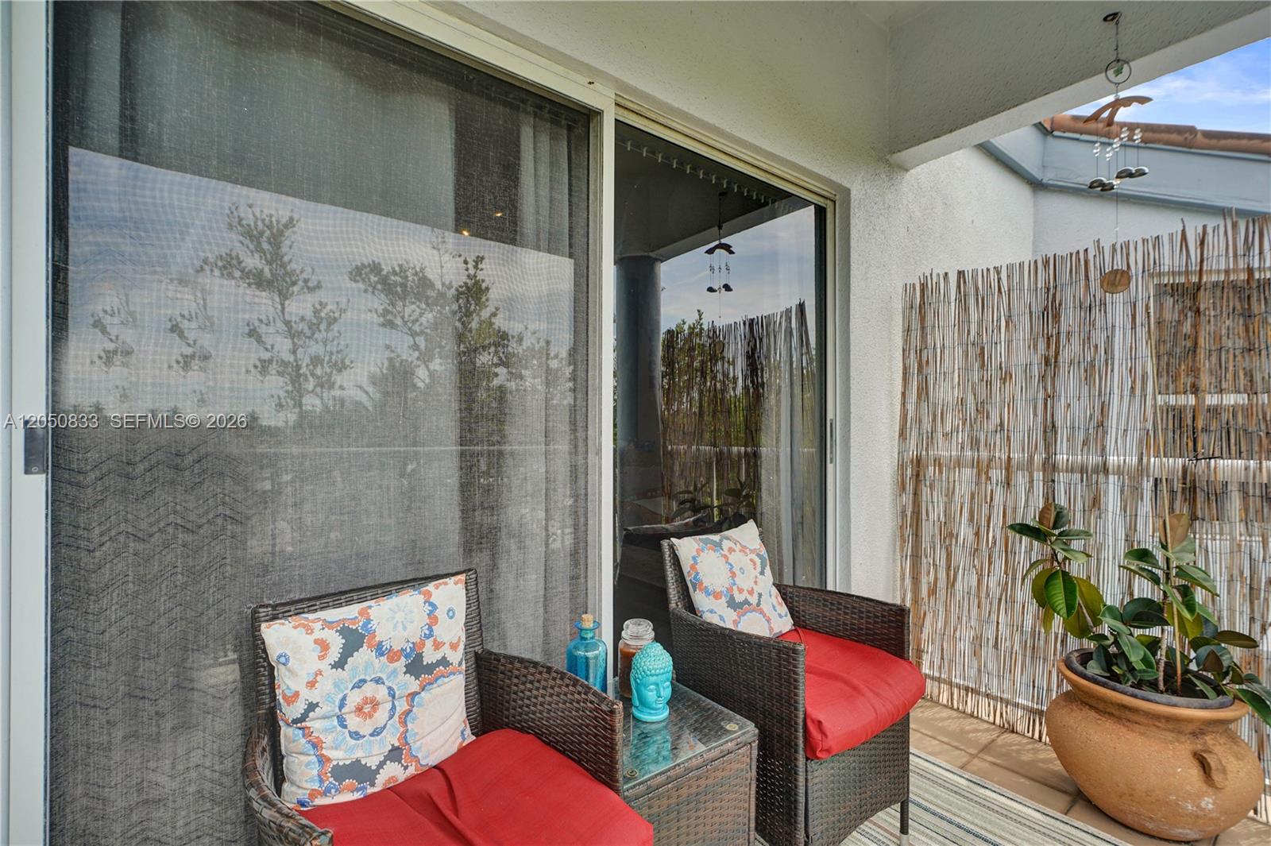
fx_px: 565
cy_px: 423
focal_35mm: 16
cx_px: 636
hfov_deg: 96.8
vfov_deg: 73.7
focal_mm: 16
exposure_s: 1/400
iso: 160
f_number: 5
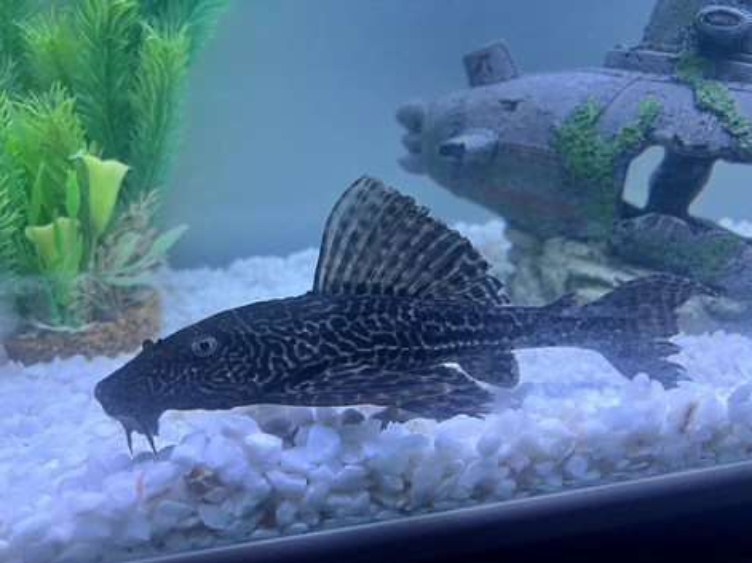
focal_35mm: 26
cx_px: 376
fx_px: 565
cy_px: 282
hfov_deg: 67.3
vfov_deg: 53.0
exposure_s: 1/50
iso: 125
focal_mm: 5.7
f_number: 1.5
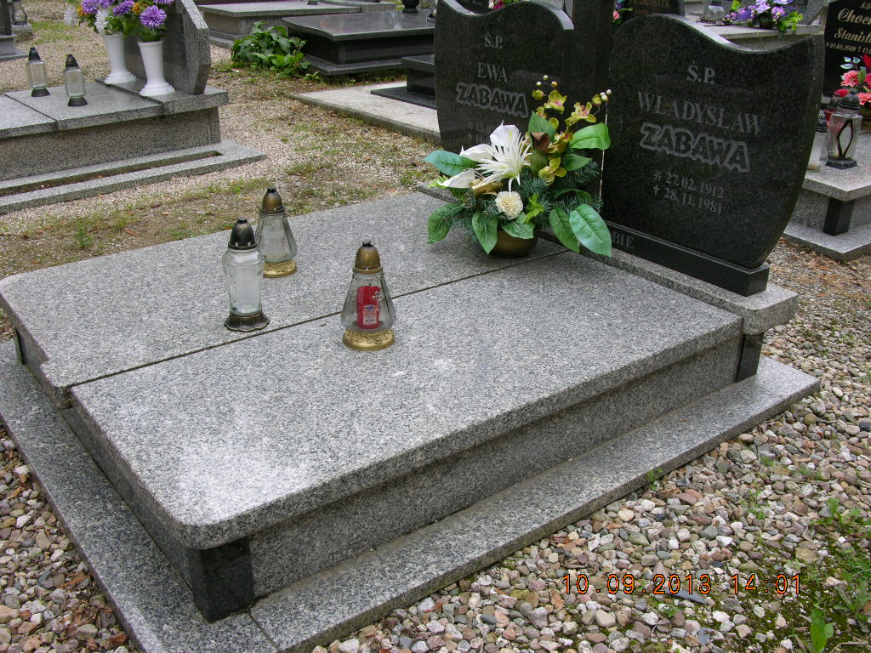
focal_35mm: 35
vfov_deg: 40.7
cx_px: 436
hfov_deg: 52.6
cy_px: 326
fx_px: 881
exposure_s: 1/110
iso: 50
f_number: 4.5
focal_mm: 8.9
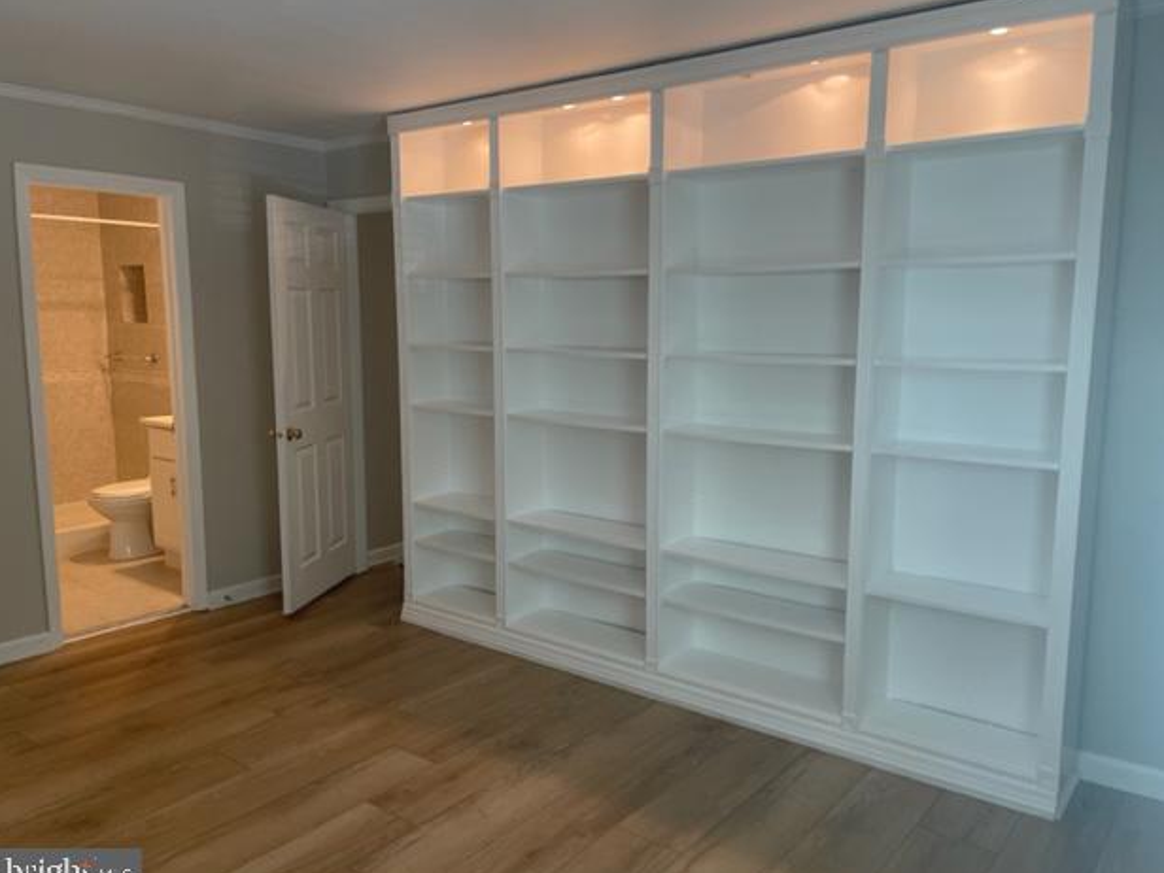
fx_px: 908
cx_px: 599
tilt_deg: -9.4
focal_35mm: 27
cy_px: 444
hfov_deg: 65.3
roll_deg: -0.6
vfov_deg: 51.4
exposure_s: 1/120
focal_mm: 5.1
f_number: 1.6
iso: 125
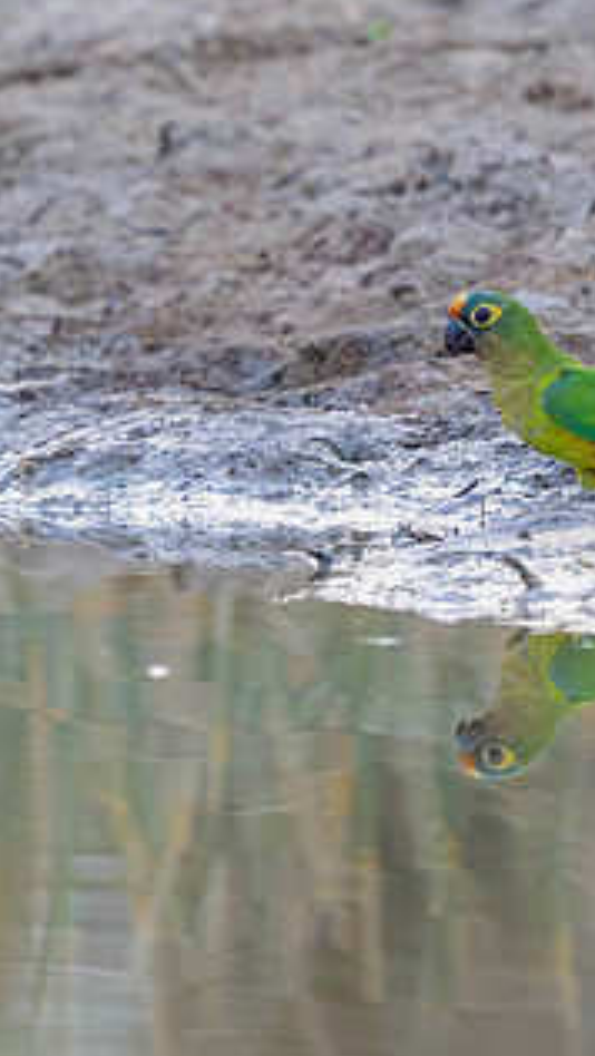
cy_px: 494
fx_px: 61416
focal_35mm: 2192
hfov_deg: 0.6
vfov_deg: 1.0
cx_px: 164
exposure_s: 1/640
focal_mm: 560
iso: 3600
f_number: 4
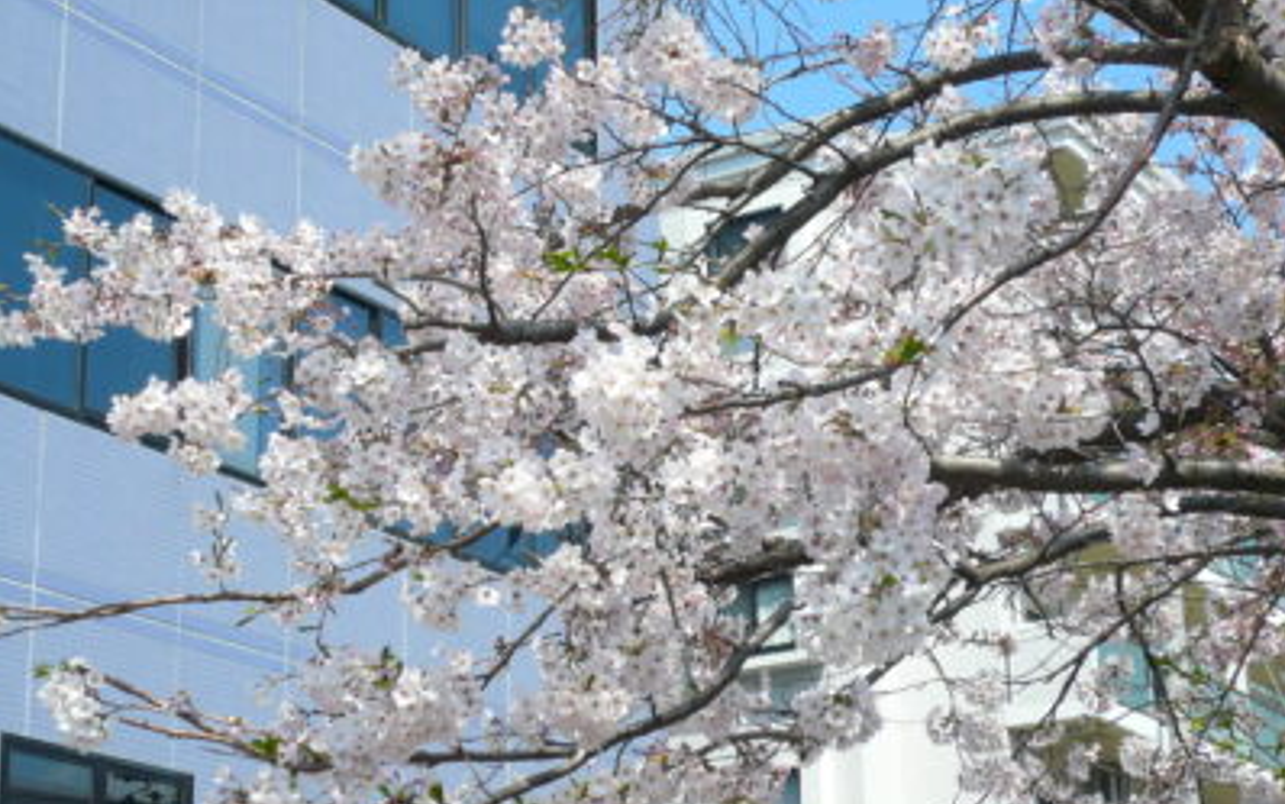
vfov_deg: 16.1
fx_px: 2837
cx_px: 642
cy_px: 478
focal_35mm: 81
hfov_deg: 25.5
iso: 100
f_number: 4.1
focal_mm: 10.3
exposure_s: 1/640
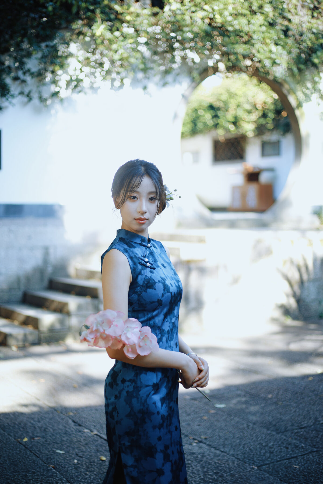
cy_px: 242
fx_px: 659
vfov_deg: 40.3
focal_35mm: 49
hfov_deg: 27.5
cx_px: 162
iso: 125
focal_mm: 50
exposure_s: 1/250
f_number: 1.8
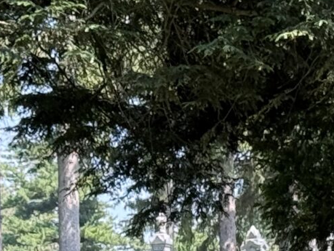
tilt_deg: +2.0
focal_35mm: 250
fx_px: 2412
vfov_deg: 5.9
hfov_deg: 7.9
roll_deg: +2.5
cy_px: 339
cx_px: 178
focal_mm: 6.76
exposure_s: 1/472
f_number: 1.78
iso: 64
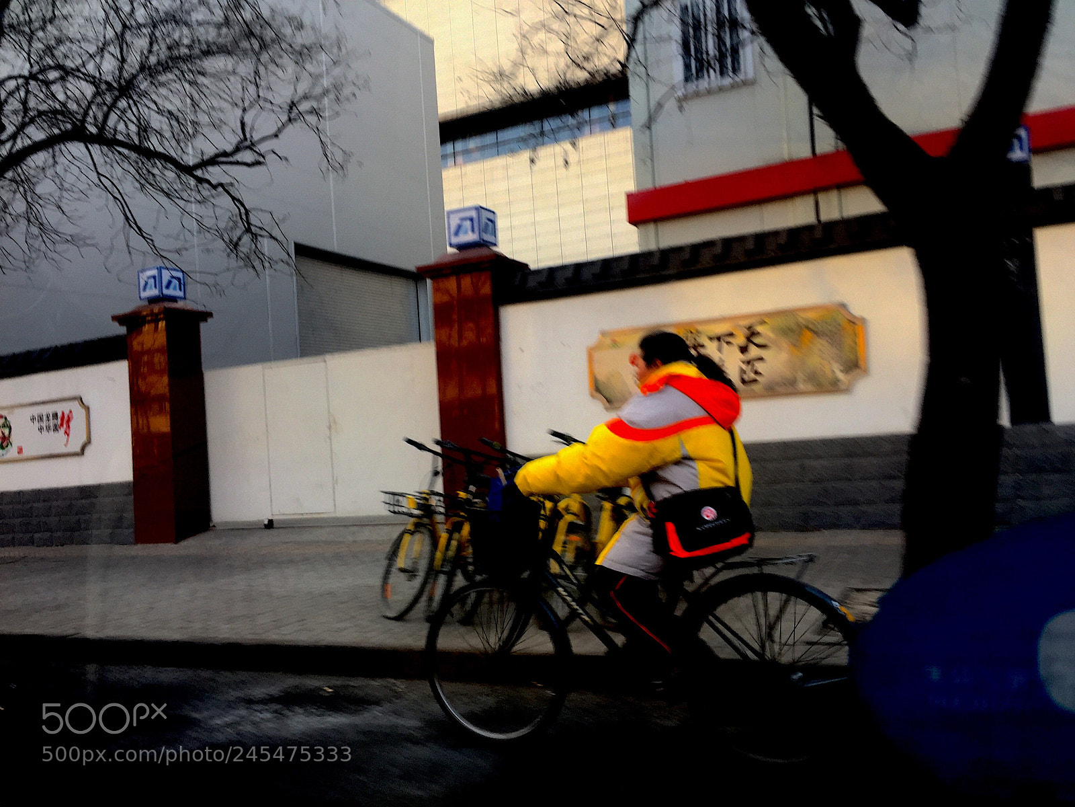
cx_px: 538
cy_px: 404
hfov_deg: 61.7
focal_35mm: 29
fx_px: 901
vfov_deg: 48.2
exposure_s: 1/104
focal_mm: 4.15
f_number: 2.2
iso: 32
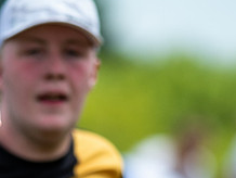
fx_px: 9139
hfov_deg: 1.5
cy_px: 242
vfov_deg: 1.1
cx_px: -4
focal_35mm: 1339
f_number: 4.5
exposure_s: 1/2500
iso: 400
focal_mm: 300
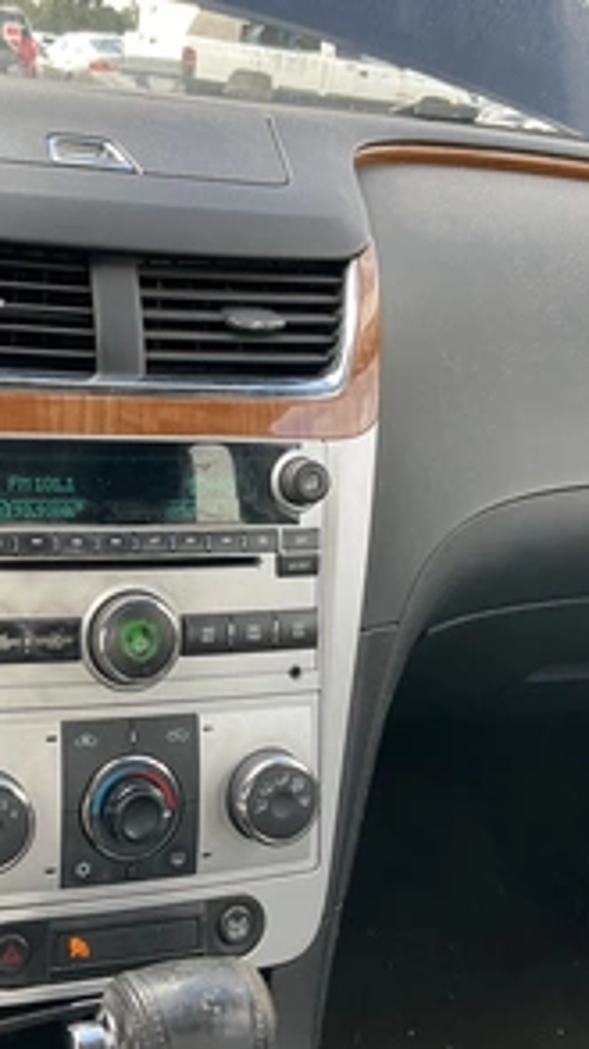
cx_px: 111
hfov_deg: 27.1
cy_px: 521
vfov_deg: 47.4
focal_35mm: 43
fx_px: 1196
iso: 32
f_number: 1.8
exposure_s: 1/122
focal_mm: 3
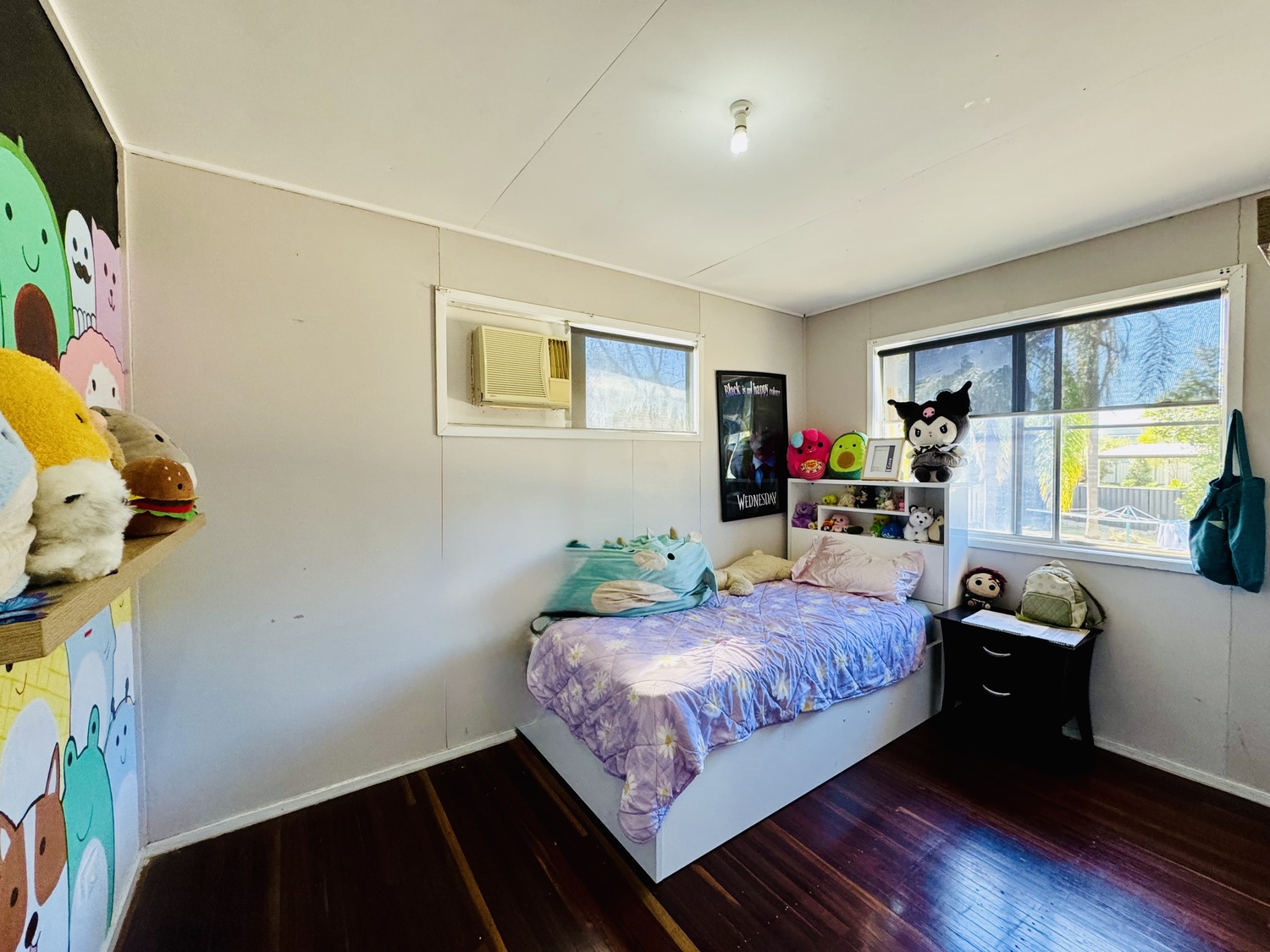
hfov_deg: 102.1
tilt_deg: -1.2
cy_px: 476
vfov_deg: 85.7
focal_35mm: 14
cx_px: 635
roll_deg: +1.5
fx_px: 514
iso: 250
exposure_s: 1/100
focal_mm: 2.22
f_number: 2.2
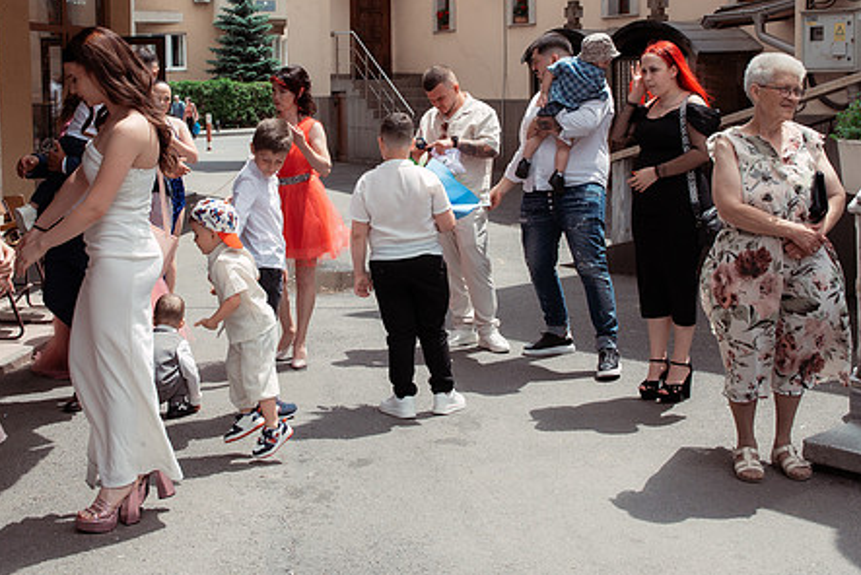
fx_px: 1244
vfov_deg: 25.9
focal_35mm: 52
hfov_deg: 38.1
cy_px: 183
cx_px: 398
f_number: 8
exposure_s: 1/500
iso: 400
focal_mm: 35
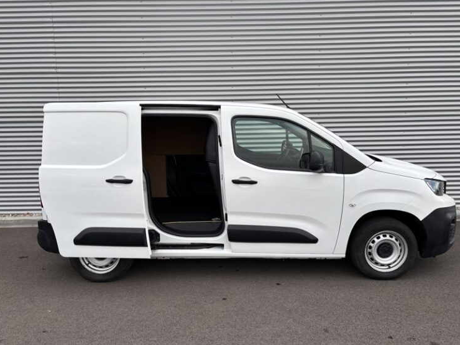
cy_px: 177
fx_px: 359
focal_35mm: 27
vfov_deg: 51.3
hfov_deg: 65.3
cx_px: 236
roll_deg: +0.8
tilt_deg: -8.9
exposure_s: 1/608
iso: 50
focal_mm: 5.96
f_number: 1.6
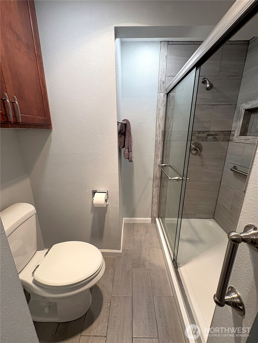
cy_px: 172
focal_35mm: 14
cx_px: 129
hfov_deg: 85.7
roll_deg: +0.0
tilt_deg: -15.9
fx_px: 139
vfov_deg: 102.1
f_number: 2.2
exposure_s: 1/120
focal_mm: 2.22
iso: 160
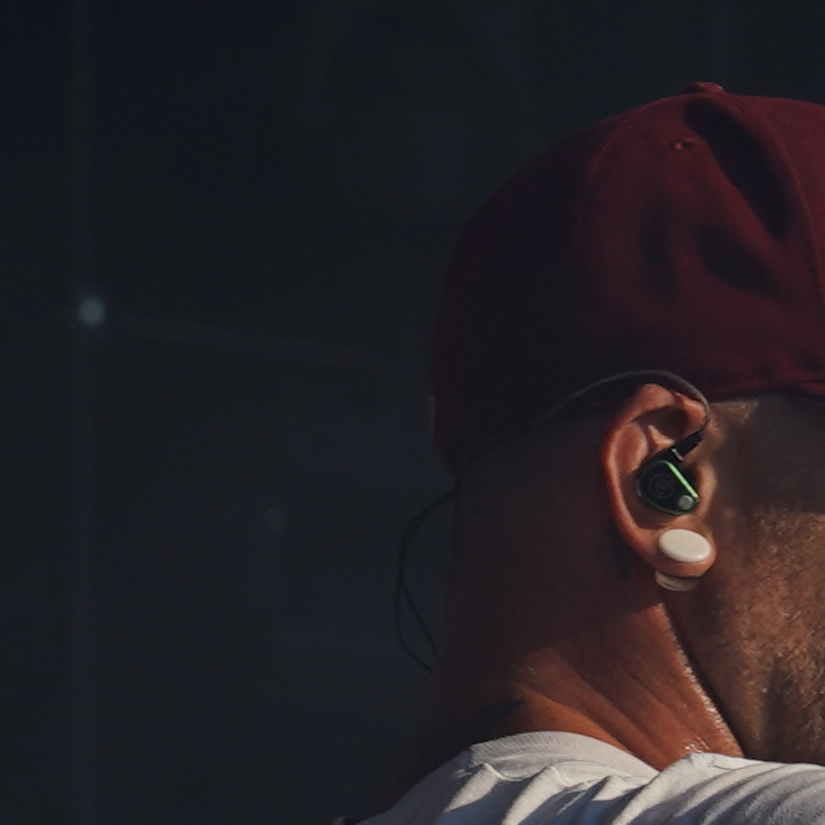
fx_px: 19980
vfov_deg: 2.4
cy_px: 292
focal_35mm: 741
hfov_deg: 2.4
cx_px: 1264
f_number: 8
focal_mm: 105
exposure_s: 1/500
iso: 100
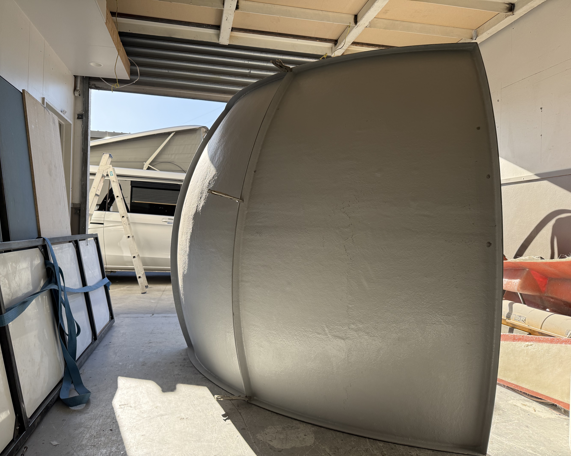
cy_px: 228
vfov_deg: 56.8
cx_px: 275
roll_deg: -1.8
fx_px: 423
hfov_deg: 68.1
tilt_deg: +0.0
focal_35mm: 25
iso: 100
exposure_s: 1/1271
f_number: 1.78
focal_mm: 6.76
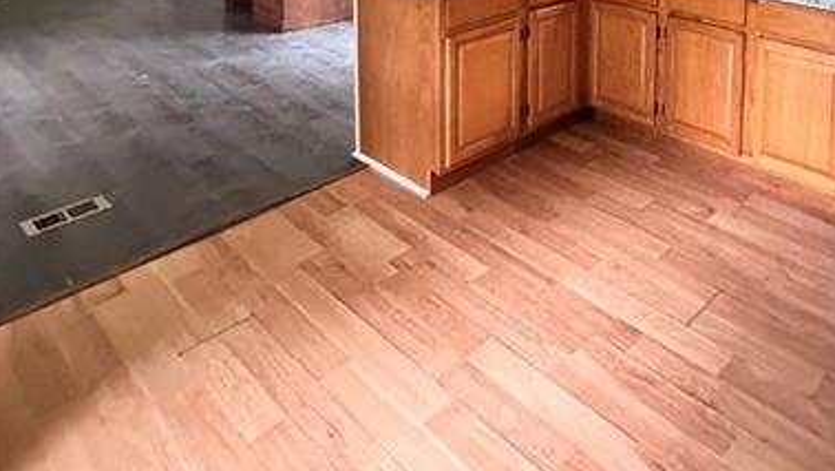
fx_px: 687
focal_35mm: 31
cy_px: -126
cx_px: 627
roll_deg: -0.3
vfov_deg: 30.6
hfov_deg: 59.2
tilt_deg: -4.1
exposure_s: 1/60
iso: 1250
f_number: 2.2
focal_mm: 2.22
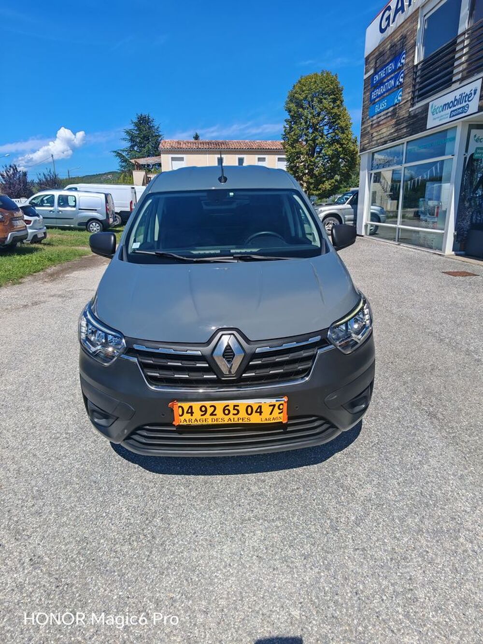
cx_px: 242
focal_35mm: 21
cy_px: 322
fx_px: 391
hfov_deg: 63.5
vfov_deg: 79.0
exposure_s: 1/1000
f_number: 2
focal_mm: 1.82
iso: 50
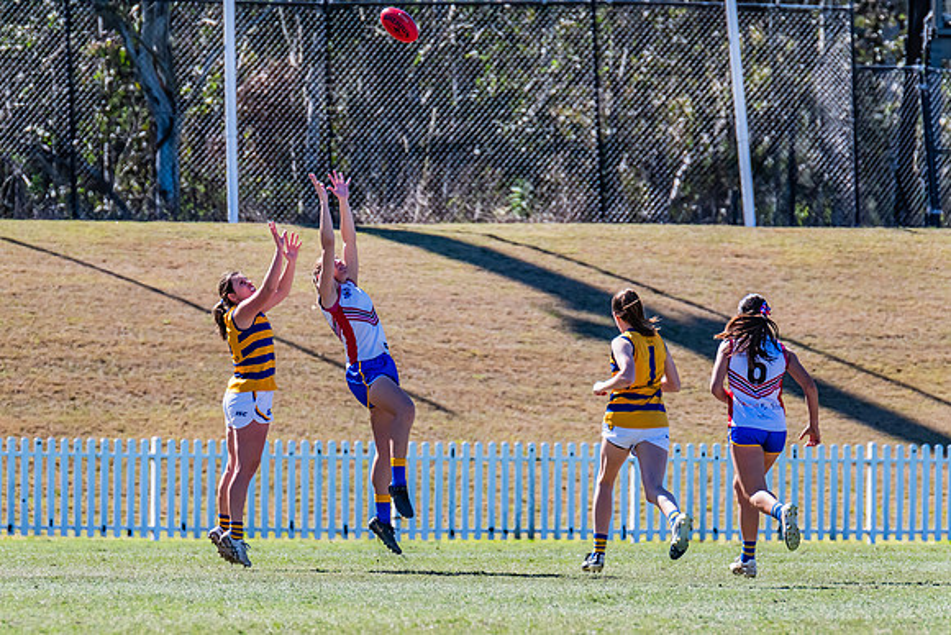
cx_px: 347
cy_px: 402
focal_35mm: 534
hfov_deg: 3.9
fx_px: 14105
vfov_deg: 2.6
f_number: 8
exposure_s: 1/1600
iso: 800
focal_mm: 420
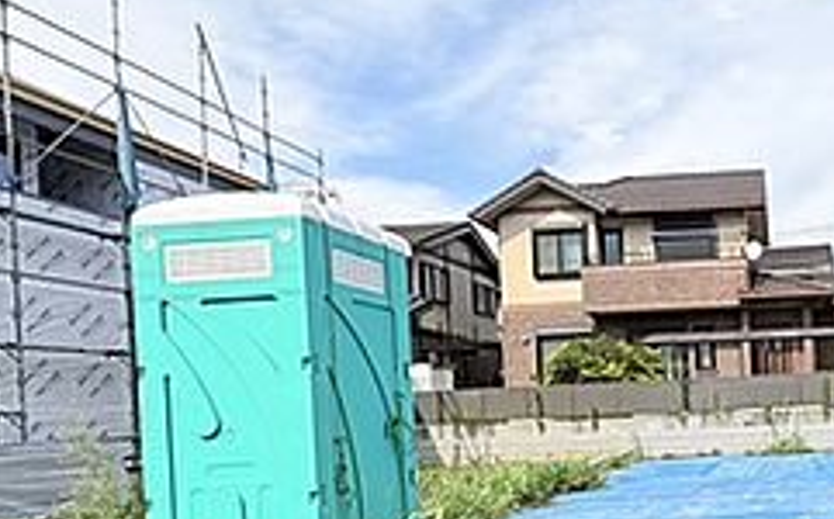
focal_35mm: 37
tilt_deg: +1.8
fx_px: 840
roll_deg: +3.8
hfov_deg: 47.2
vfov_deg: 33.5
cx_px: 758
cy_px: 401
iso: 50
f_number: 2.2
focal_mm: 2.22
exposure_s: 1/1143
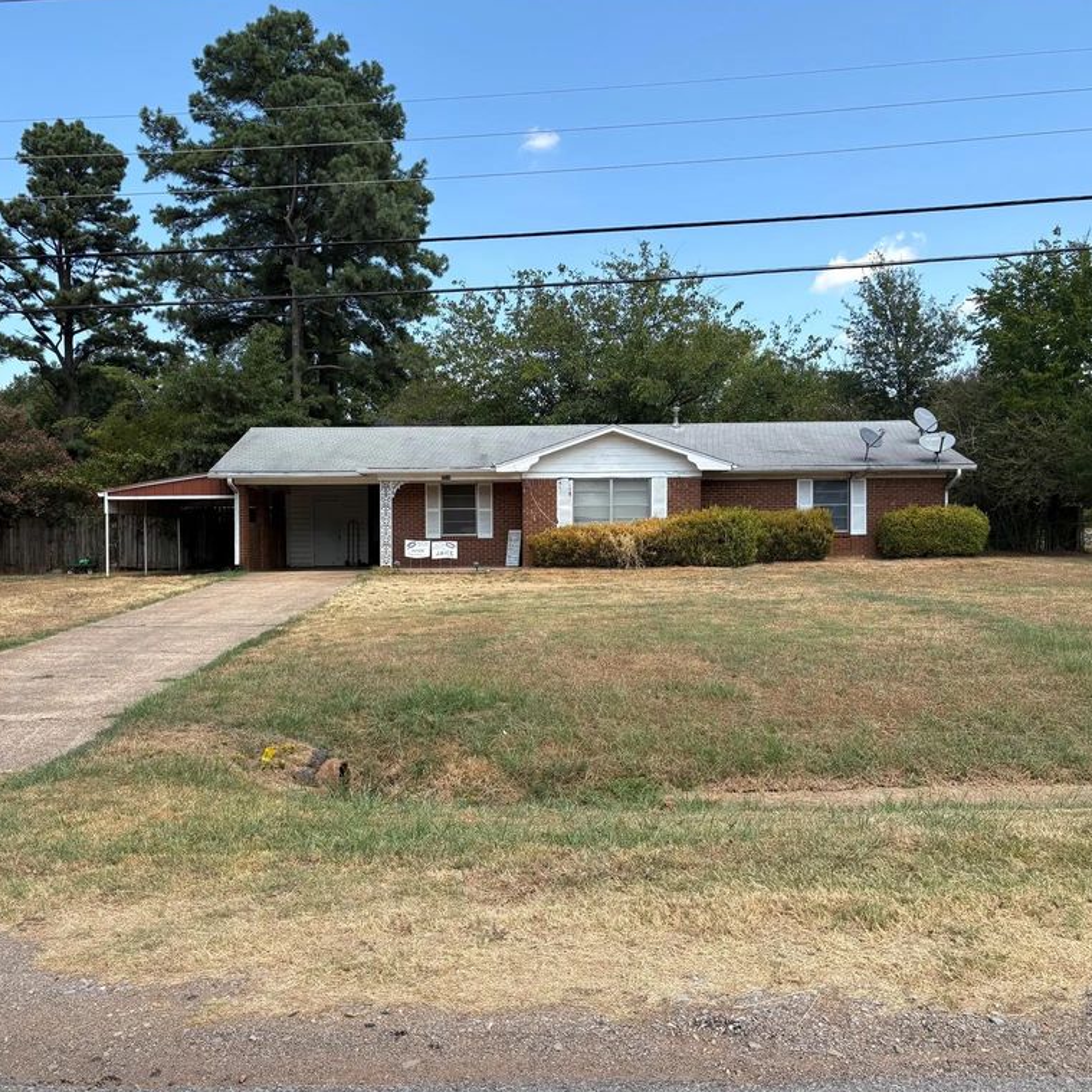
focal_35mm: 31
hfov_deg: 52.4
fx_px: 1106
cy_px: 541
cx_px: 482
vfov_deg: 52.5
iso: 50
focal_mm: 5.96
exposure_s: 1/1626
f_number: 1.6
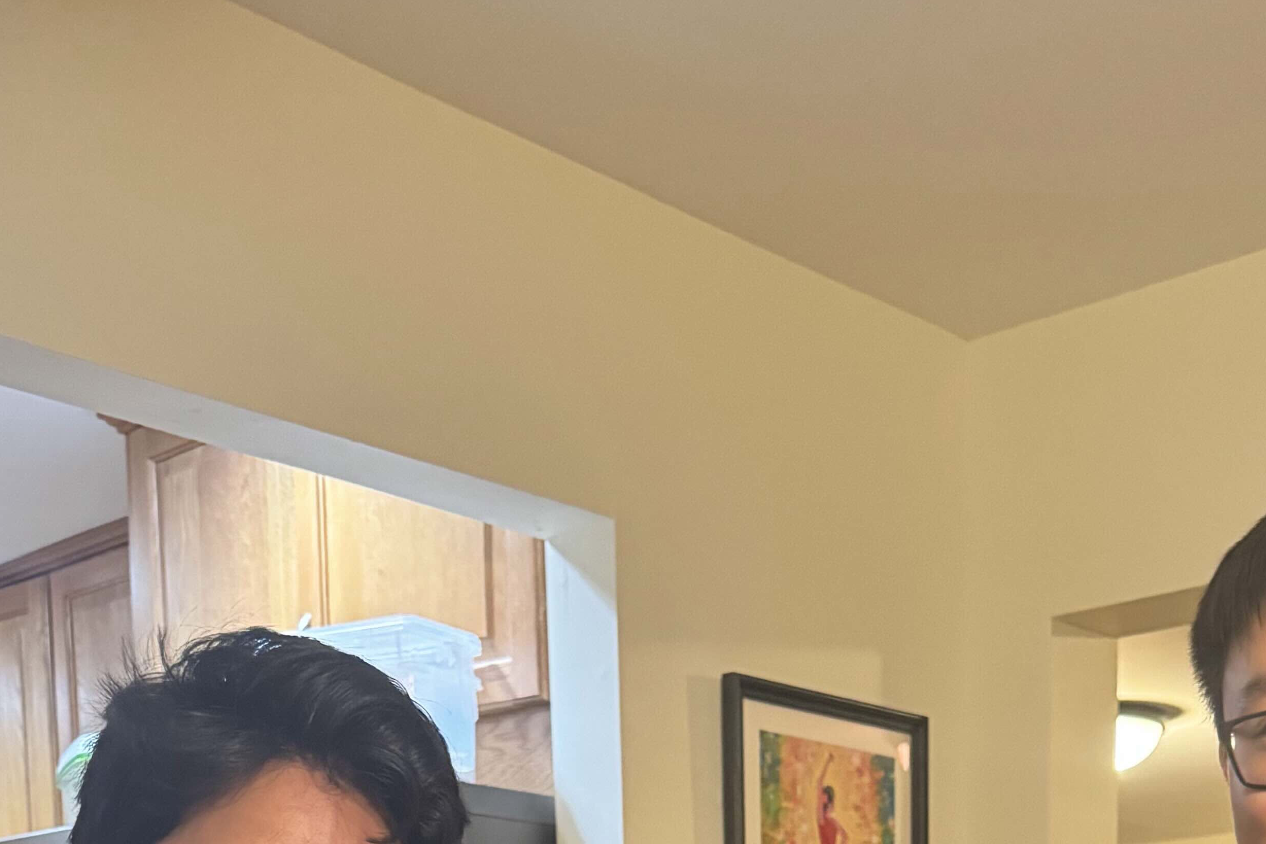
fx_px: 2040
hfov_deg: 34.1
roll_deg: +1.0
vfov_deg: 19.2
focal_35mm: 58
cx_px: 871
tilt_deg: -8.0
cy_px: 1400
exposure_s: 1/60
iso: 800
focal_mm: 6.76
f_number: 1.78
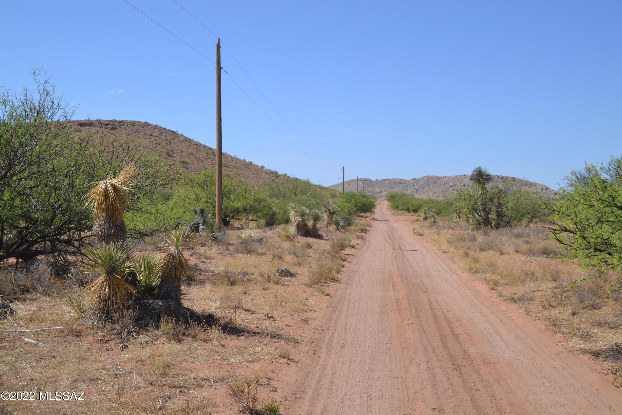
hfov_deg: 42.3
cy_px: 208
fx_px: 803
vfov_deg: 28.9
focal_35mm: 46
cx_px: 311
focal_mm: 31
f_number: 8
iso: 100
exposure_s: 1/250
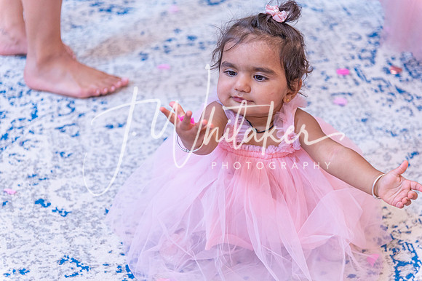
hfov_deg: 23.9
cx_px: 211
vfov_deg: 16.1
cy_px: 140
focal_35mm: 85
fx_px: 996
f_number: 4
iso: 800
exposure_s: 1/160
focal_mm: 85
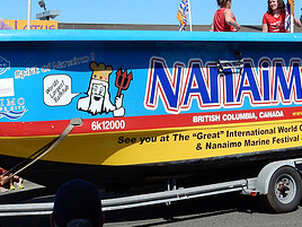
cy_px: 55
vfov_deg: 18.8
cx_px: 119
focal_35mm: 78
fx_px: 680
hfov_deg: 25.0
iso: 125
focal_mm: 6.4
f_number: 4
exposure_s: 1/1250
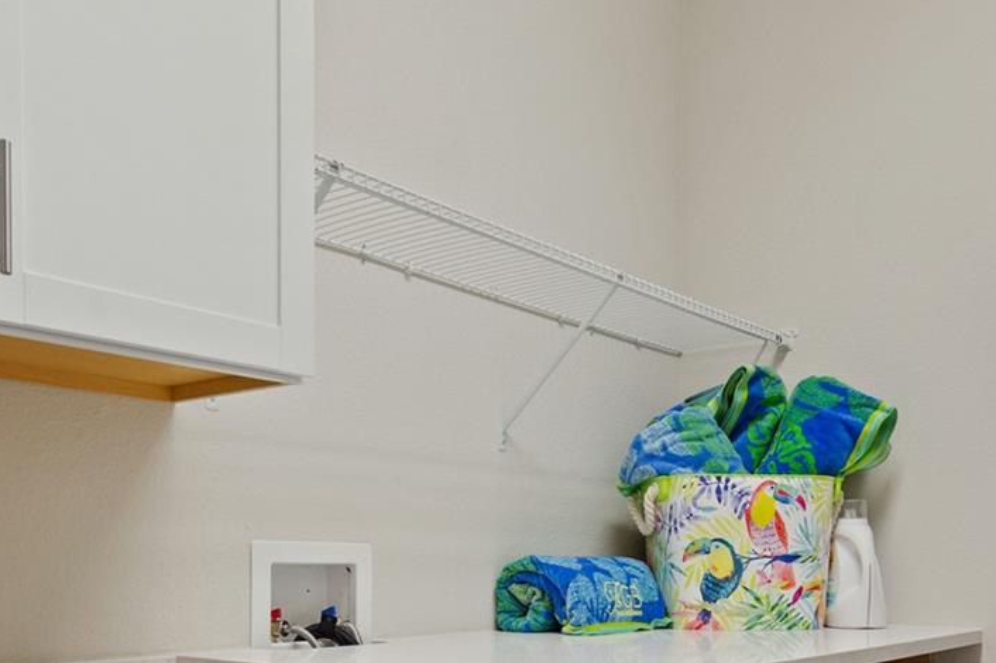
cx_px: 514
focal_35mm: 34
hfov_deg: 55.8
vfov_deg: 37.0
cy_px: 561
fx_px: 940
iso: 400
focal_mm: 10
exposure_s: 1/6
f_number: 4.5
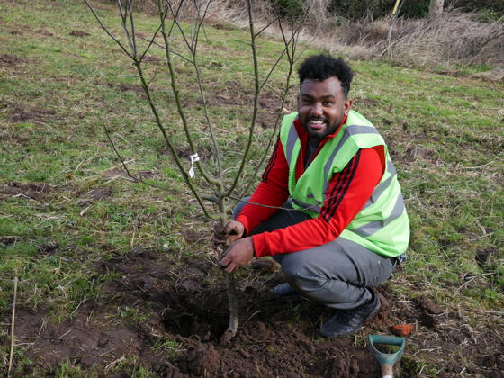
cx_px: 252
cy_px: 189
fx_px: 728
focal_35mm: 50
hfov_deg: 38.2
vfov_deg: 29.1
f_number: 5
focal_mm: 25
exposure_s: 1/500
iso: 200
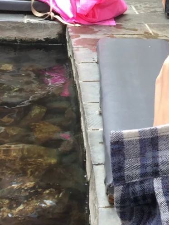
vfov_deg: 22.2
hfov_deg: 16.6
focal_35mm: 84
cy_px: -10
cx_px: 223
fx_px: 547
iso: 40
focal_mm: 4.15
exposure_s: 1/100
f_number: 2.2
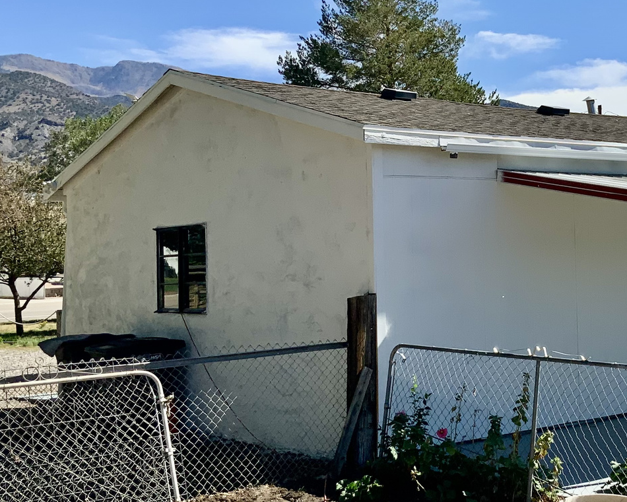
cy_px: 177
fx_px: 1132
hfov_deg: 29.6
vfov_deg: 24.9
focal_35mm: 61
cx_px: 571
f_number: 1.8
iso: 16
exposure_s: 1/2320
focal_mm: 3
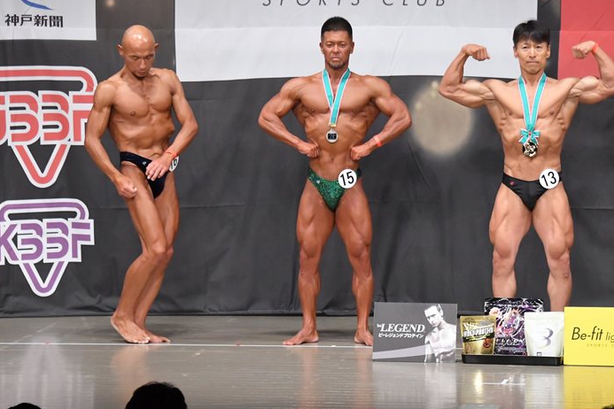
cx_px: 341
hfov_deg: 9.8
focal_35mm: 209
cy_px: 191
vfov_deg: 6.6
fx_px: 3564
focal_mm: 125
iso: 6400
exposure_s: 1/400
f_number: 5.6
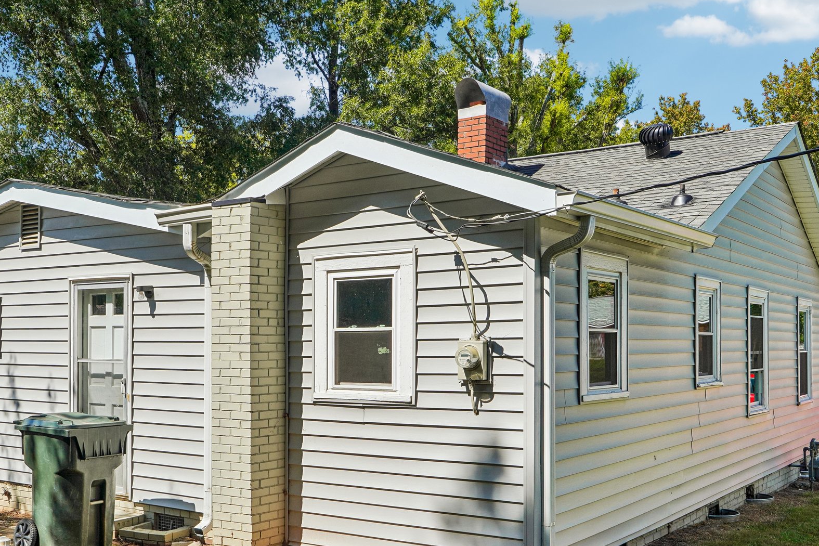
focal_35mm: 39
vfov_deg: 34.0
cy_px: 352
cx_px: 354
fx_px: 887
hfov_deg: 49.4
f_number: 8
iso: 100
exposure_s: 1/200
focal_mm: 20
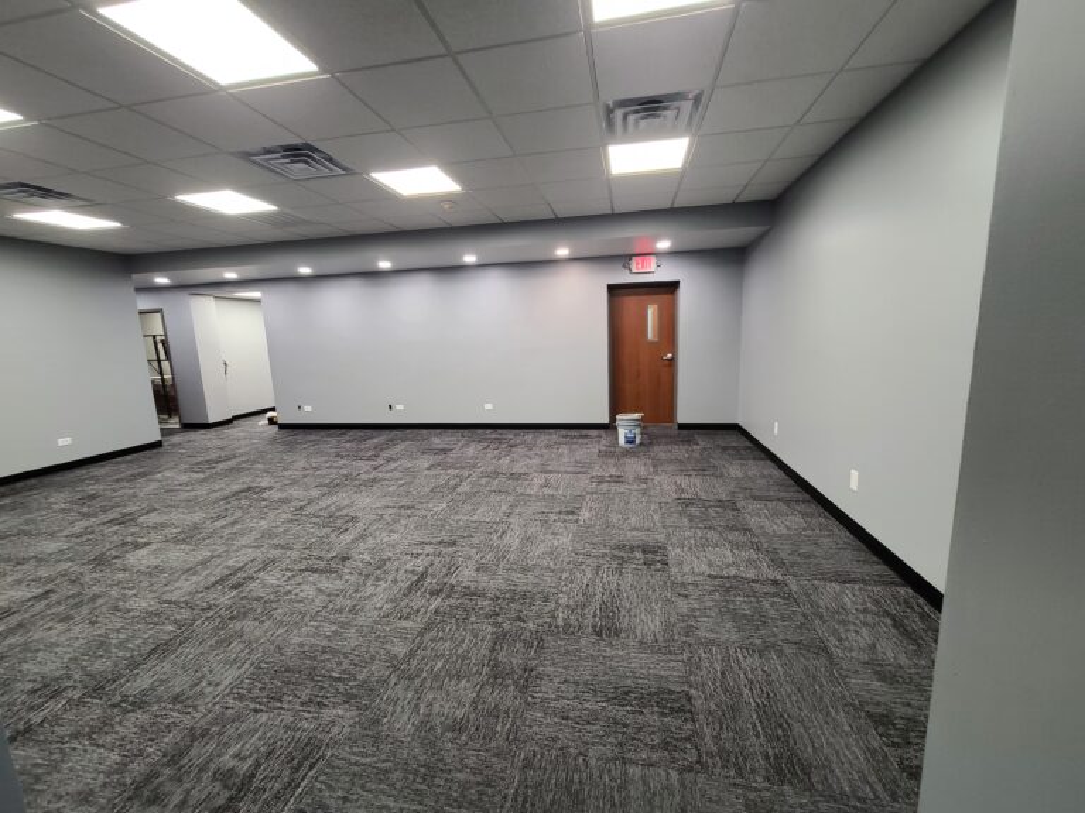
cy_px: 406
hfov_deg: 106.2
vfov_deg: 89.9
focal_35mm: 13
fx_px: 407
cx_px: 542
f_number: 2.2
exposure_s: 1/59
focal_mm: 2.2
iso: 200
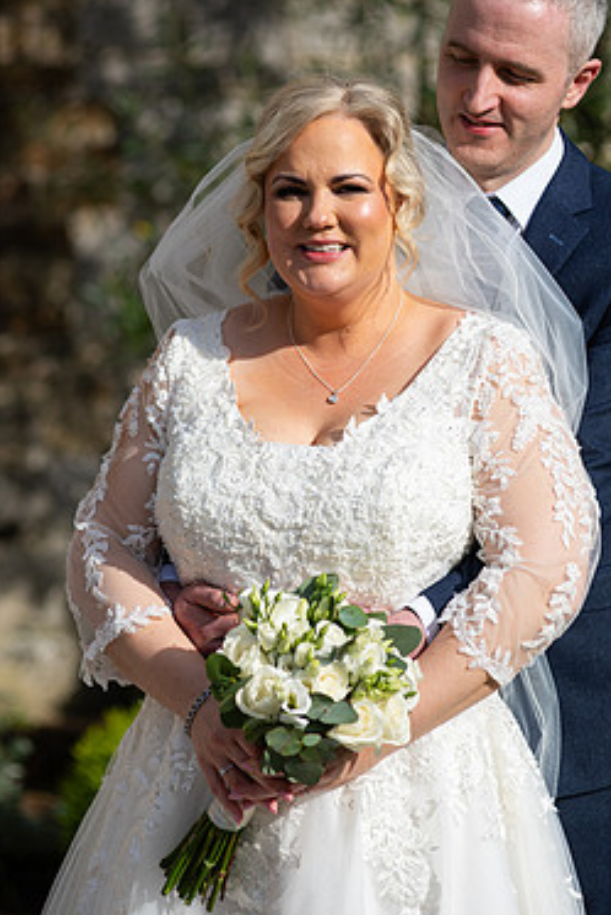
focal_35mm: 187
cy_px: 444
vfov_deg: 11.0
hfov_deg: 7.3
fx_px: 4756
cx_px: 356
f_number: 3.5
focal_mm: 155
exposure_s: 1/640
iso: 80
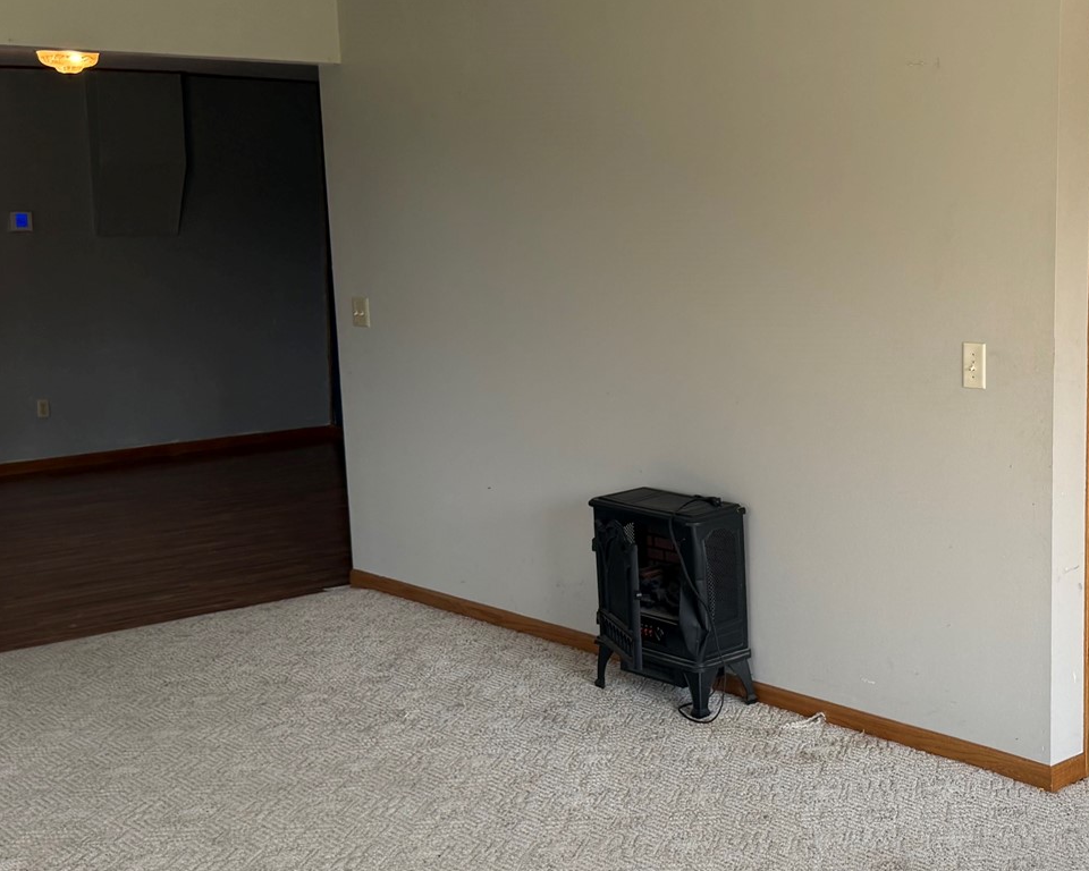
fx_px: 1612
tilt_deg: -8.7
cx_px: 869
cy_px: 483
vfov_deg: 30.2
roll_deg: -1.2
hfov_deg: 36.1
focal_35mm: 50
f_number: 1.78
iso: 100
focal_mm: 6.76
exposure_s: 1/263
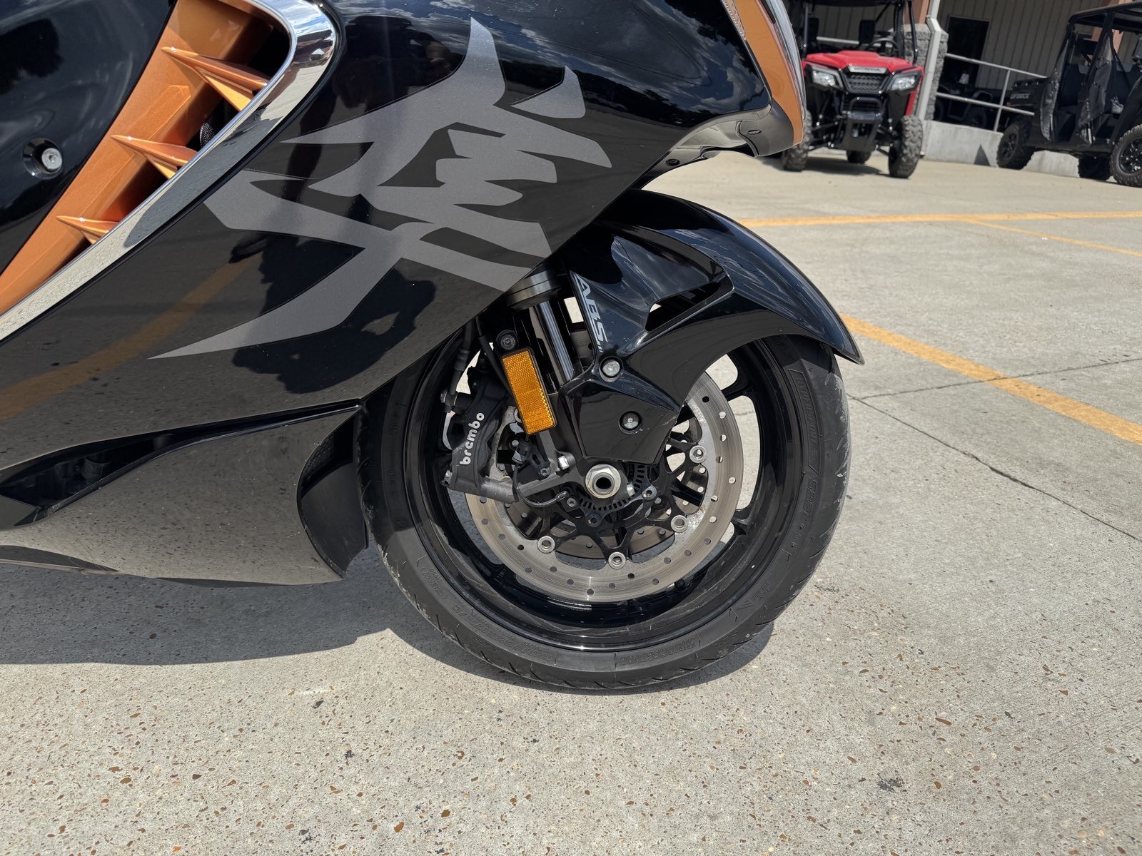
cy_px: 428
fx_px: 792
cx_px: 571
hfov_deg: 71.6
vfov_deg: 56.8
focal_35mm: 24
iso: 80
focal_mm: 6.76
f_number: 1.78
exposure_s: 1/6410
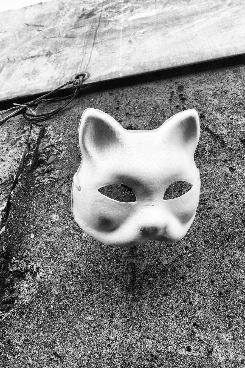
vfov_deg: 61.9
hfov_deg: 43.6
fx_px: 306
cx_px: 122
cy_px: 184
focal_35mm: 30
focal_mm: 30
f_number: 16
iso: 400
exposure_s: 1/60
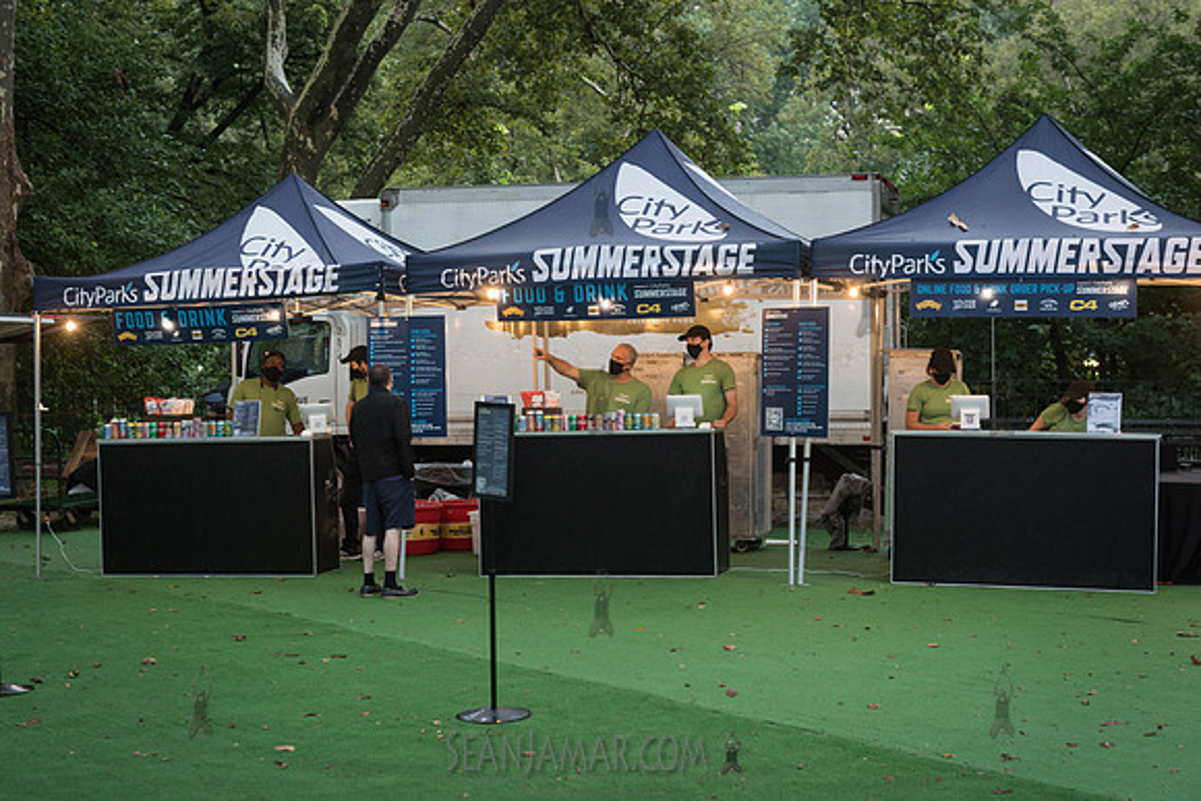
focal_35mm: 58
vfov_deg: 23.4
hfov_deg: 34.5
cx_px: 600
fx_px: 1935
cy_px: 400
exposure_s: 1/30
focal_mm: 58
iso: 1600
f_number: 4.5
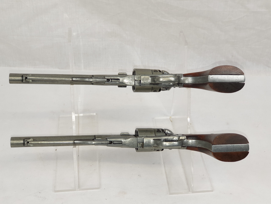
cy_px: 102
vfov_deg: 28.0
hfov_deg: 36.8
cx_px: 136
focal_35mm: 52
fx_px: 407
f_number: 2.4
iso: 100
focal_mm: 6
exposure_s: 1/33
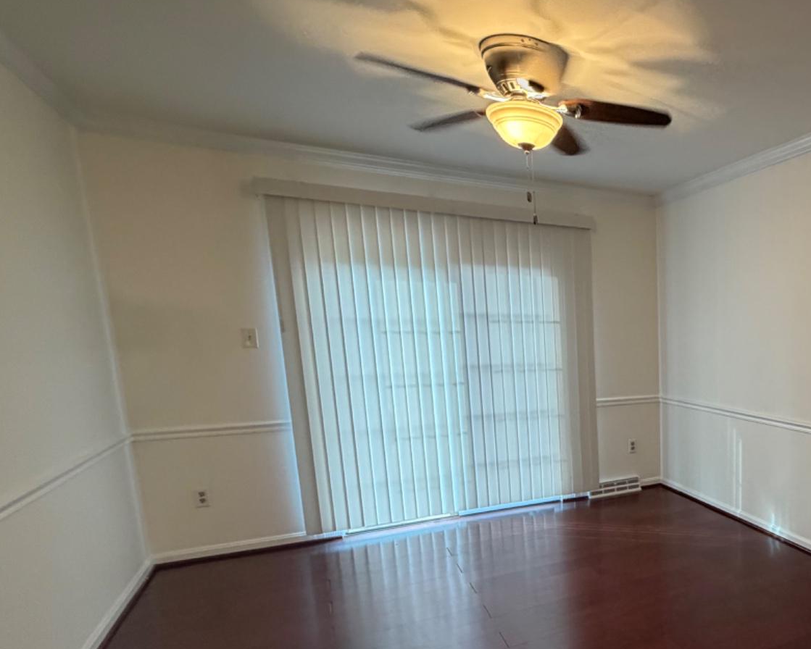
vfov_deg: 55.6
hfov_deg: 57.9
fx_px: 600
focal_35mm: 25
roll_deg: +0.6
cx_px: 736
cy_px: 432
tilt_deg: -9.7
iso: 320
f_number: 2.2
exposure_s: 1/60
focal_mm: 2.22
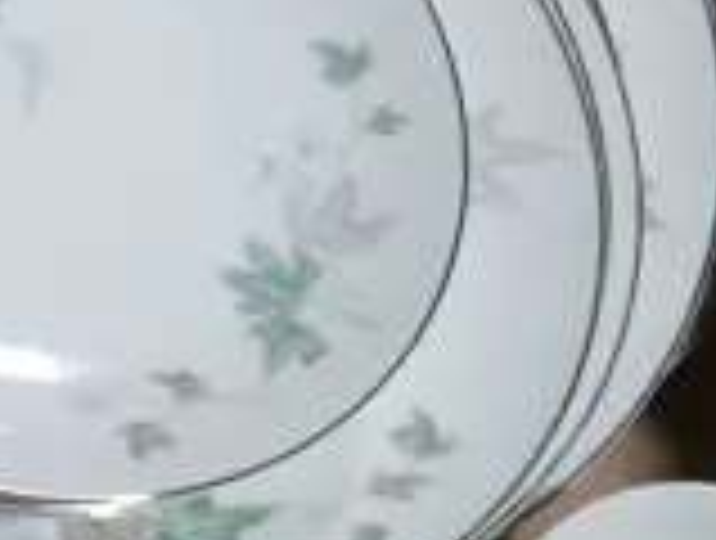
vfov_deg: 8.2
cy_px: -43
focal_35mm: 180
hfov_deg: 9.8
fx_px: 3732
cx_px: -955
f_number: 4
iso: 200
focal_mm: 14
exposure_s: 1/80
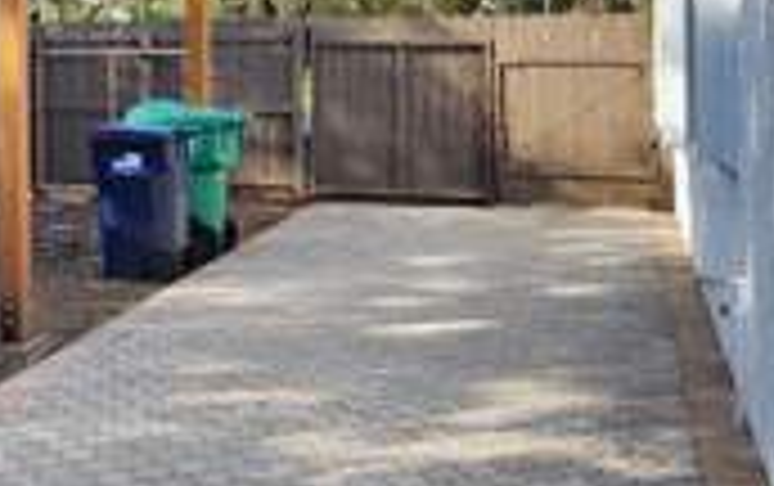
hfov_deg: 28.6
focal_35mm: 68
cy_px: 58
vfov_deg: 18.9
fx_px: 1436
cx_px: 27
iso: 12
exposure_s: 1/666
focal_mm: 6.4
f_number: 1.8
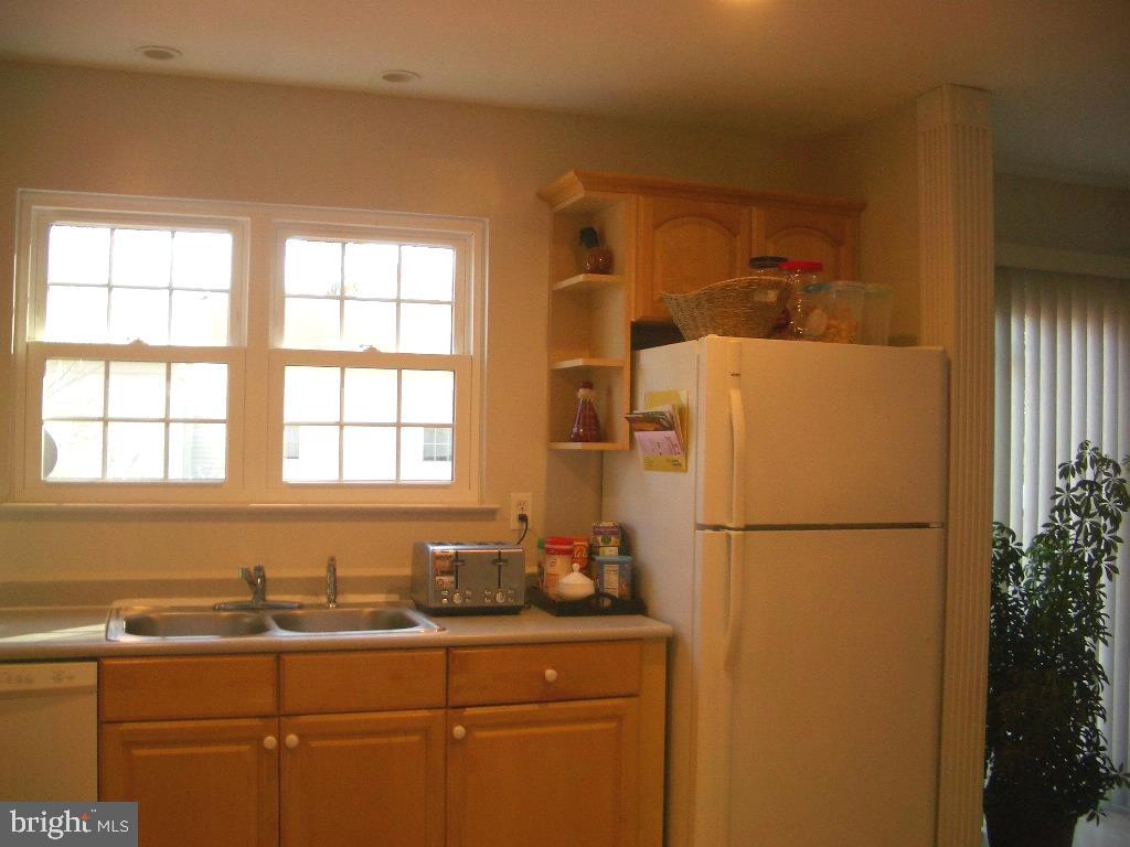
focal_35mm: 35
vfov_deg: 40.7
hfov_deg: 52.6
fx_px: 1143
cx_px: 565
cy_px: 424
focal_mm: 5.8
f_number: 2.6
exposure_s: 1/60
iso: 100
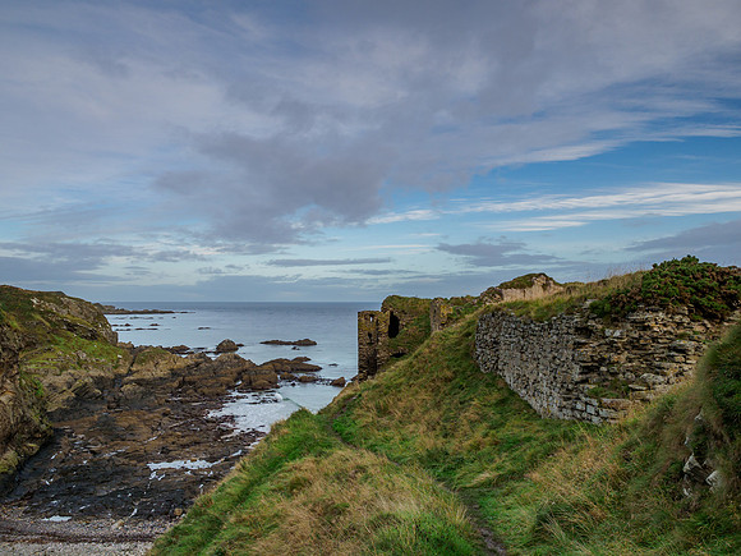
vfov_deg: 56.5
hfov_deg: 71.2
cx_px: 370
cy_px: 278
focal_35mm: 24
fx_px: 517
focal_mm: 12
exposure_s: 1/50
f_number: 7.1
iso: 200
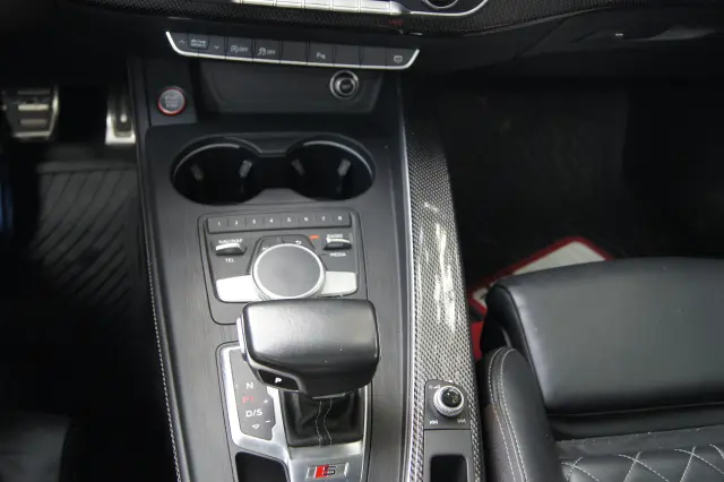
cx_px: 362
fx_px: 724
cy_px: 241
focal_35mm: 36
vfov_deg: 36.8
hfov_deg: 53.2
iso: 400
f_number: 4
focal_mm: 24
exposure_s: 1/40
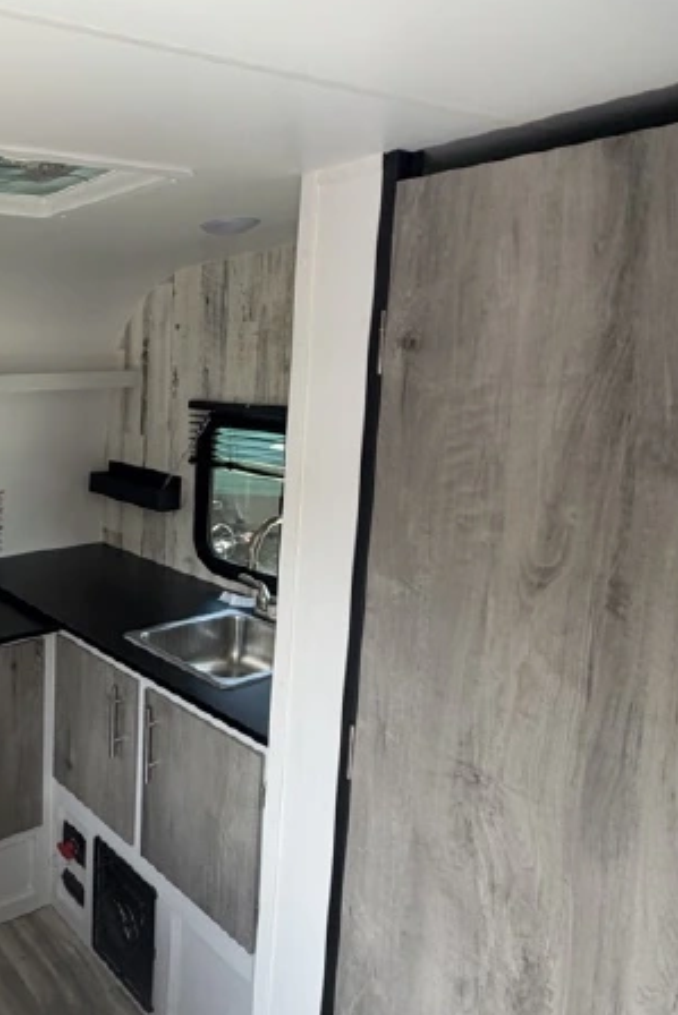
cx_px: -75
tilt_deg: -4.4
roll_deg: +1.5
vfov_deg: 69.1
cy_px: 449
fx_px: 734
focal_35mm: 26
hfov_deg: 39.9
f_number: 2.2
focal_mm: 2.22
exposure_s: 1/121
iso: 100
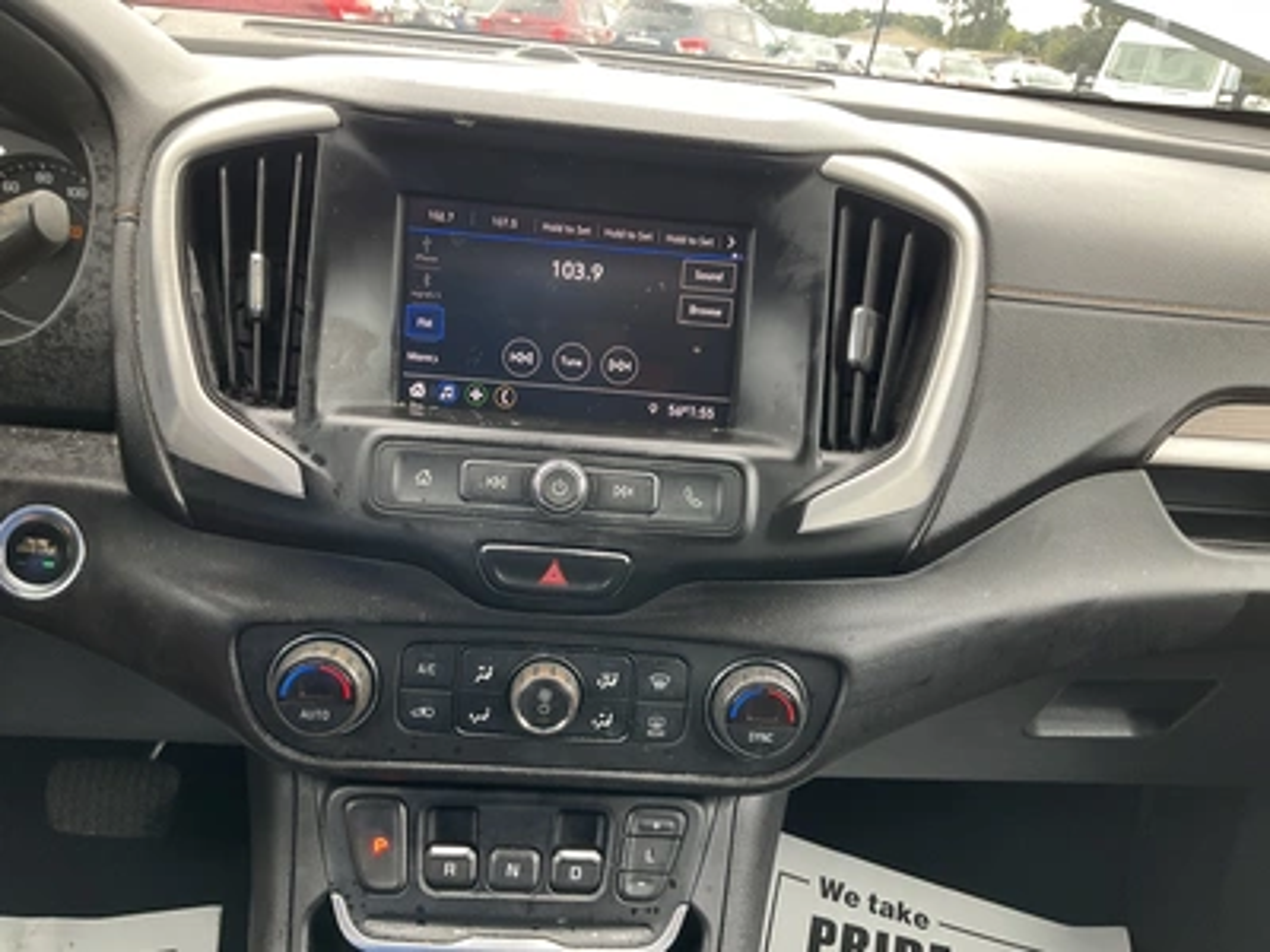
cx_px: 635
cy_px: 476
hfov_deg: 61.7
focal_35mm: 29
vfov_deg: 48.2
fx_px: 1064
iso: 50
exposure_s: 1/122
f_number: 1.8
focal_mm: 3
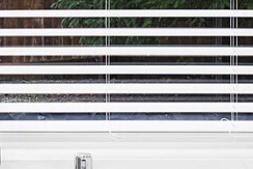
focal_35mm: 104
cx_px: 26
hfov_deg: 19.3
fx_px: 731
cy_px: 38
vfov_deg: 13.1
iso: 80
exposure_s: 1/160
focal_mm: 15
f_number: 7.1
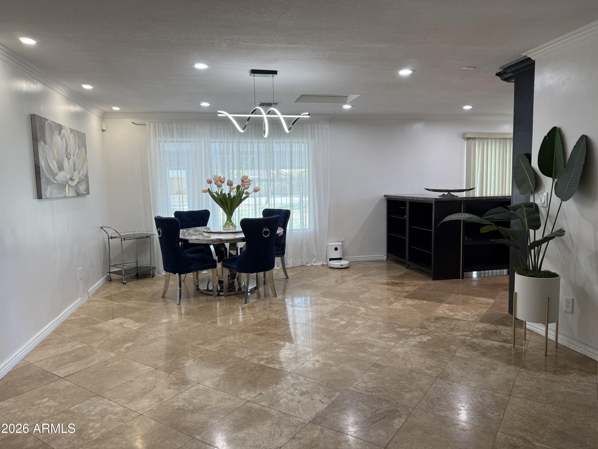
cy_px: 224
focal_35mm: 24
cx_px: 299
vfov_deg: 56.8
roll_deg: +1.2
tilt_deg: -5.7
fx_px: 415
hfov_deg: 71.6
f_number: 1.78
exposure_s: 1/120
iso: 100
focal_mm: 6.76
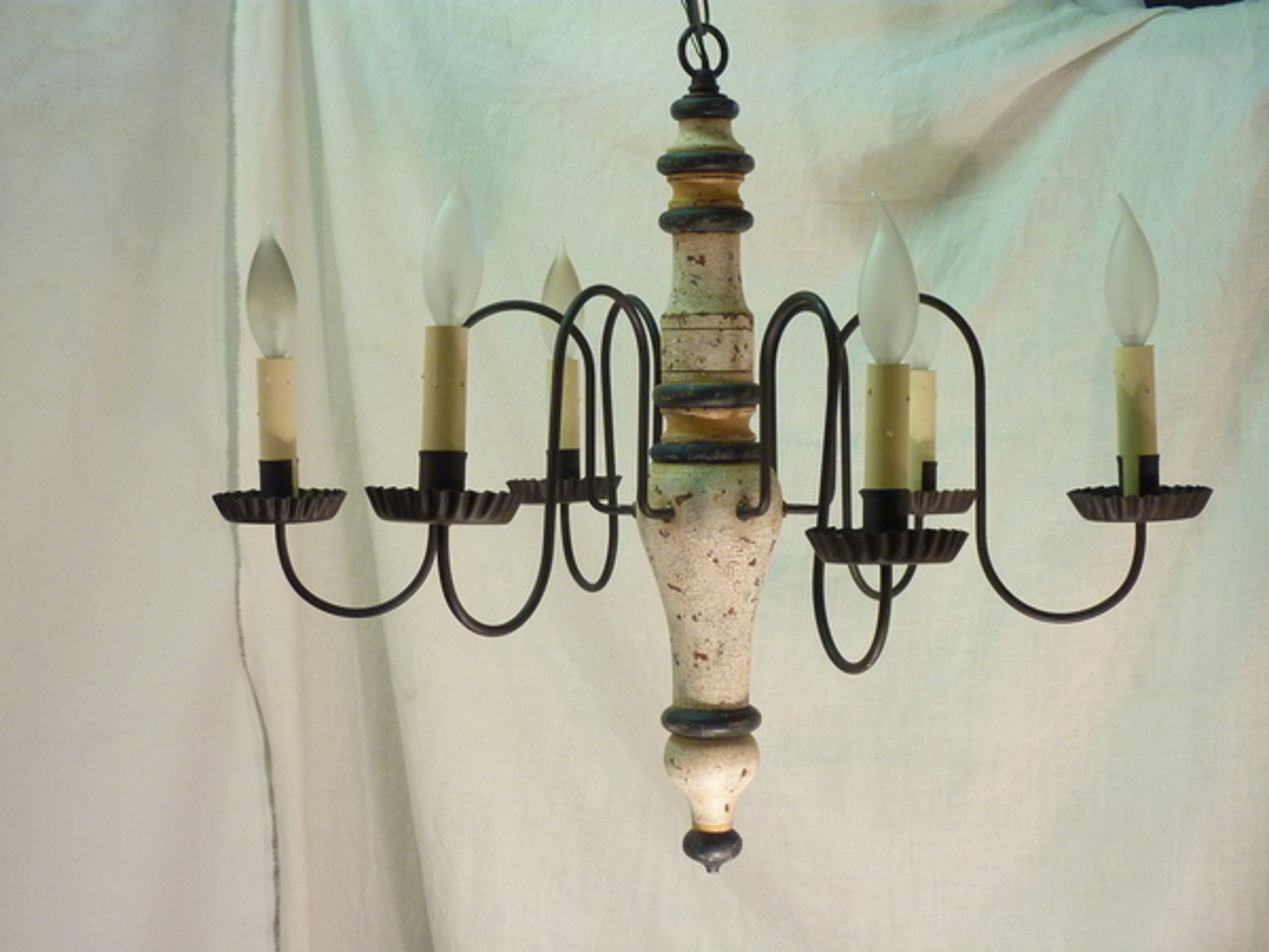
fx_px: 2163
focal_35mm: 59
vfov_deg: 24.8
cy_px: 476
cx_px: 634
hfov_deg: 32.7
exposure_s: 1/40
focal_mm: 9.7
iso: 250
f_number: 3.9
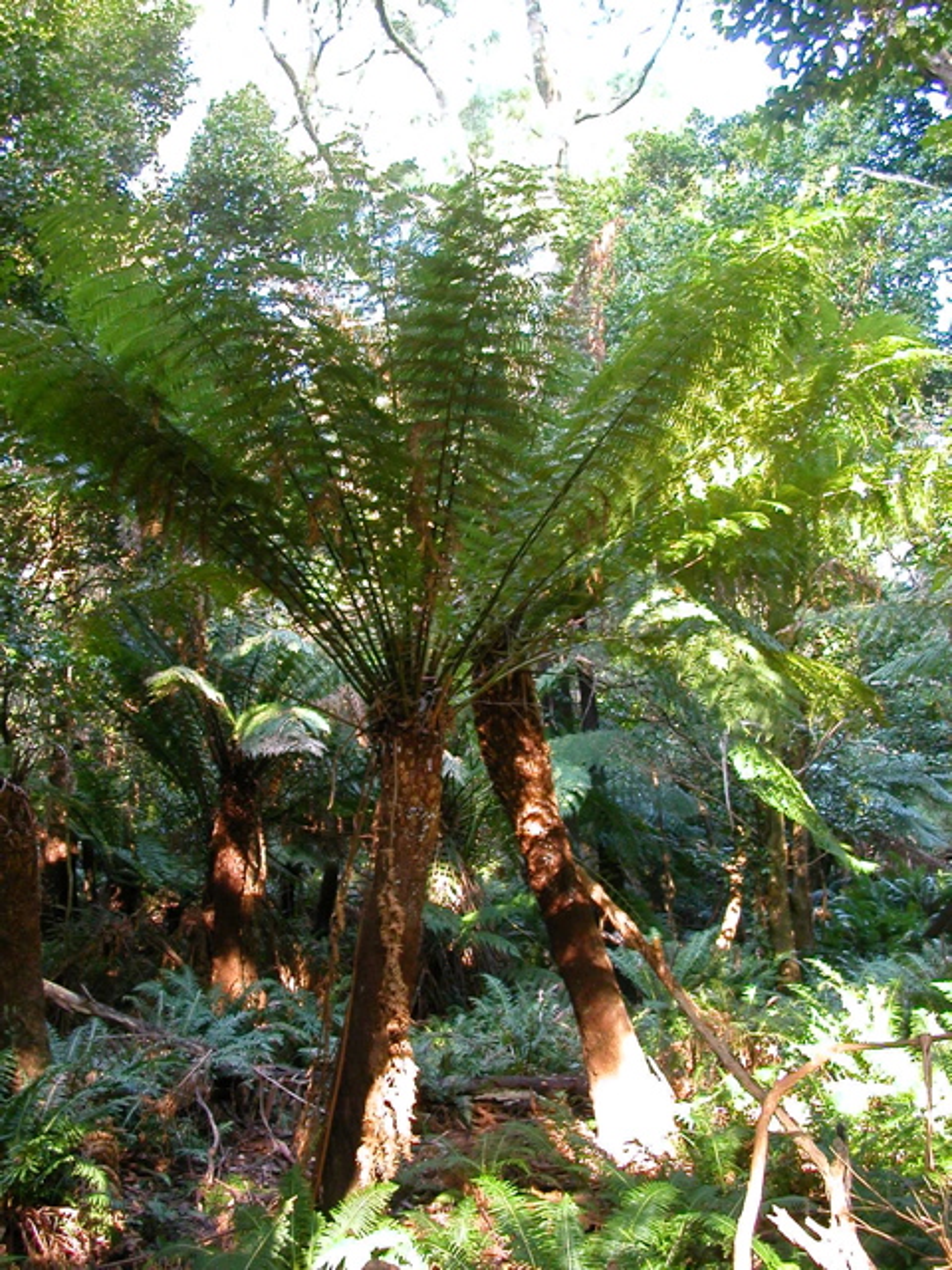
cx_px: 476
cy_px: 635
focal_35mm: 37
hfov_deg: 38.7
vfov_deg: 50.1
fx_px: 1357
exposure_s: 1/12.8
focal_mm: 5.6
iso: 100
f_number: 2.7
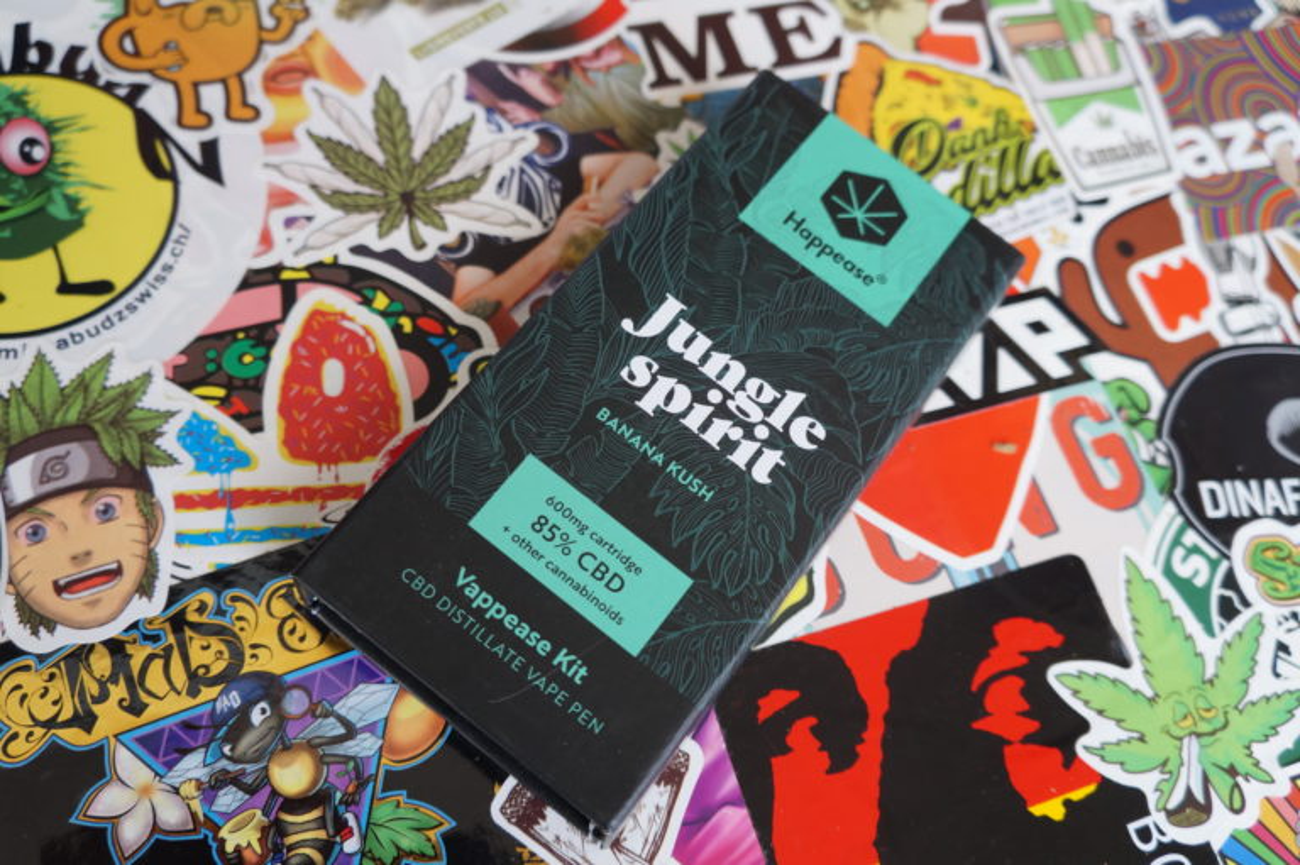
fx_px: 1137
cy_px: 432
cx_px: 650
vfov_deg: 41.7
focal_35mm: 32
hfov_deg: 59.5
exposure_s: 1/160
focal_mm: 21
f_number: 4
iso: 400
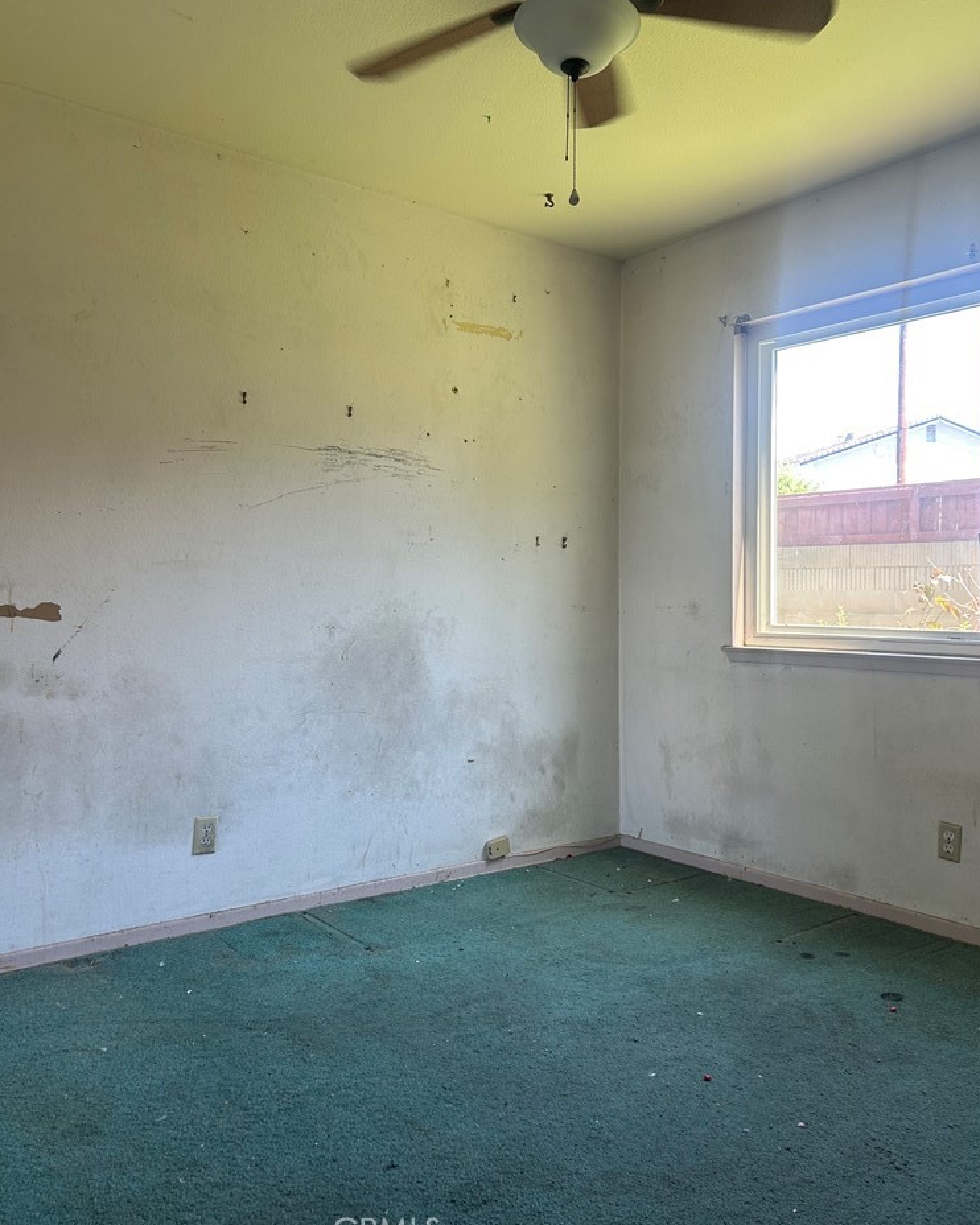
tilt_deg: +0.9
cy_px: 573
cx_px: 503
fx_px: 1015
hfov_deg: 51.5
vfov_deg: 62.2
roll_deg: -1.0
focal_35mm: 28
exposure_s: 1/120
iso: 80
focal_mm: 5.7
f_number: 1.5
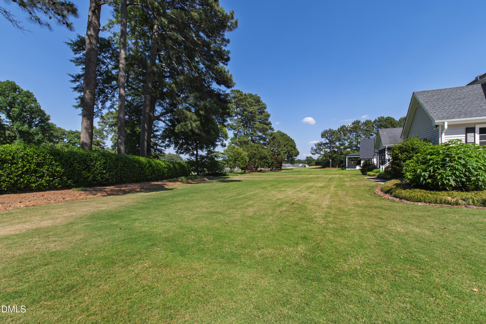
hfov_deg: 100.4
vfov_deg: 77.3
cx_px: 243
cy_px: 162
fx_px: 202
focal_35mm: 15
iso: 100
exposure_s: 1/250
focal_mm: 10
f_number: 8
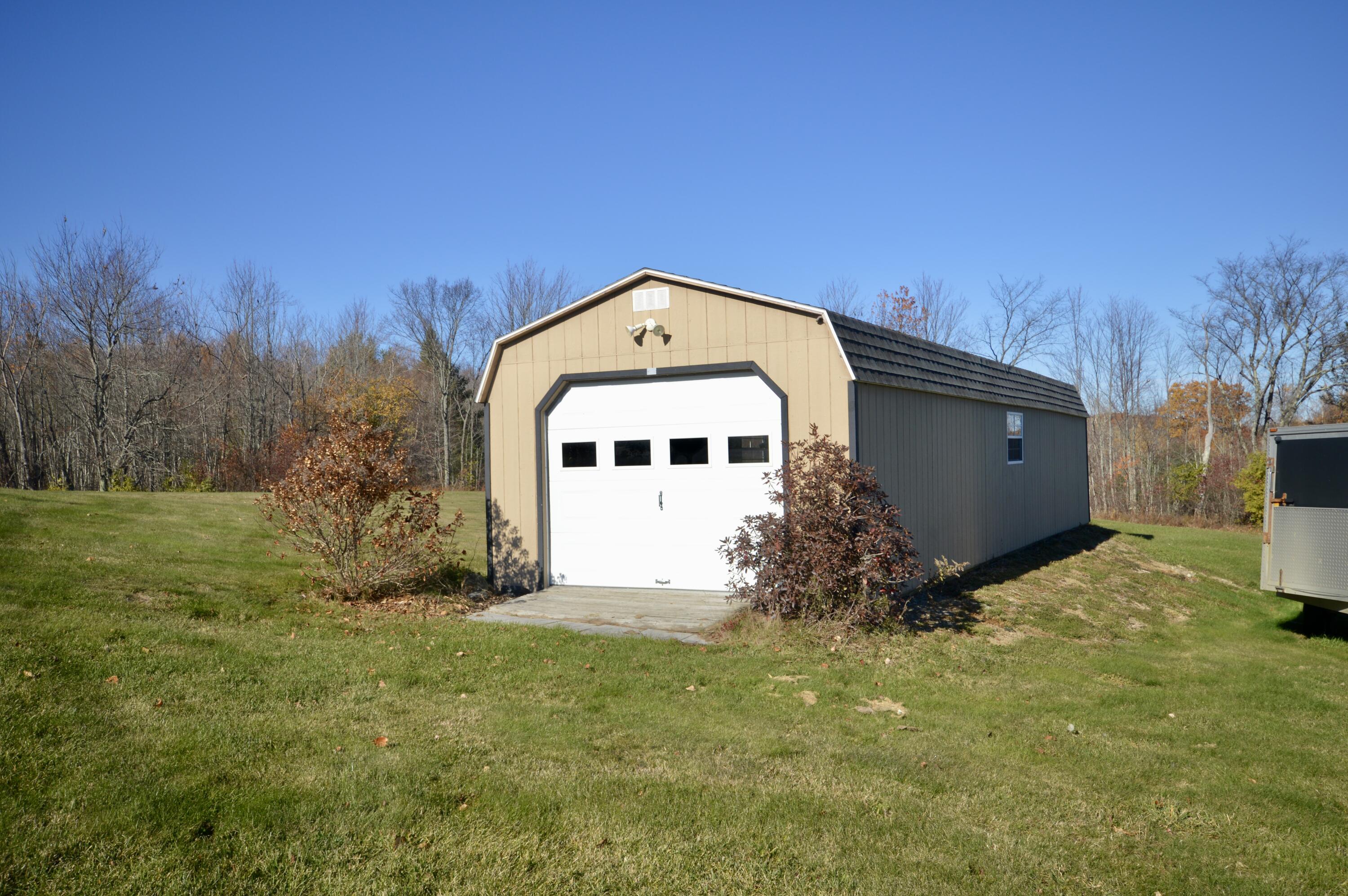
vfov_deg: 43.5
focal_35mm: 30
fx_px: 1122
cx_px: 674
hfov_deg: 62.0
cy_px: 448
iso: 100
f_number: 9
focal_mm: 20
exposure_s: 1/200
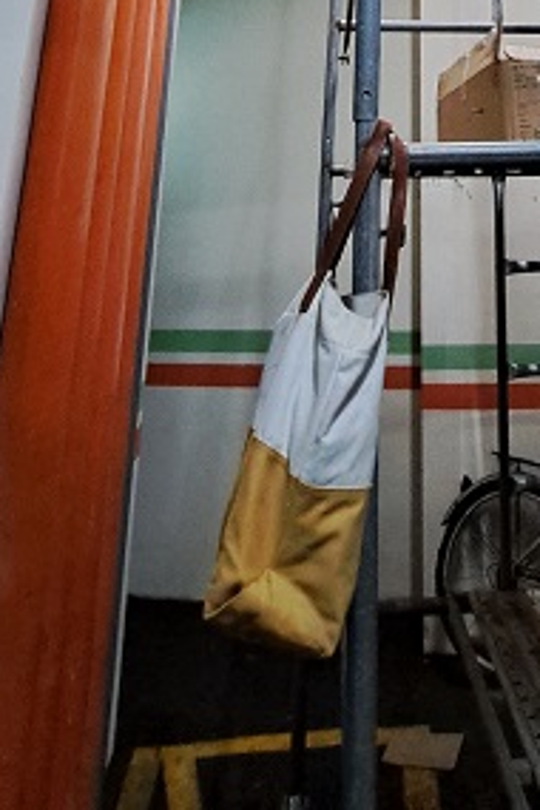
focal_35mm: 38
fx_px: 855
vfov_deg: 36.3
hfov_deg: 33.7
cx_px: 458
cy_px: -207
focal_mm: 1.74
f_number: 2.2
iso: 400
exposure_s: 1/24
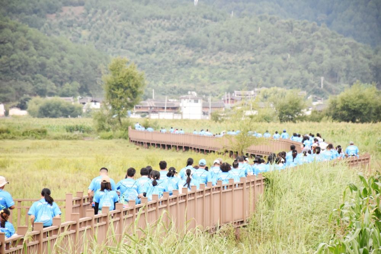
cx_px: 190
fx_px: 2222
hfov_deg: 9.8
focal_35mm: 210
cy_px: 127
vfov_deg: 6.5
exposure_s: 1/500
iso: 800
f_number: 5.6
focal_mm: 140
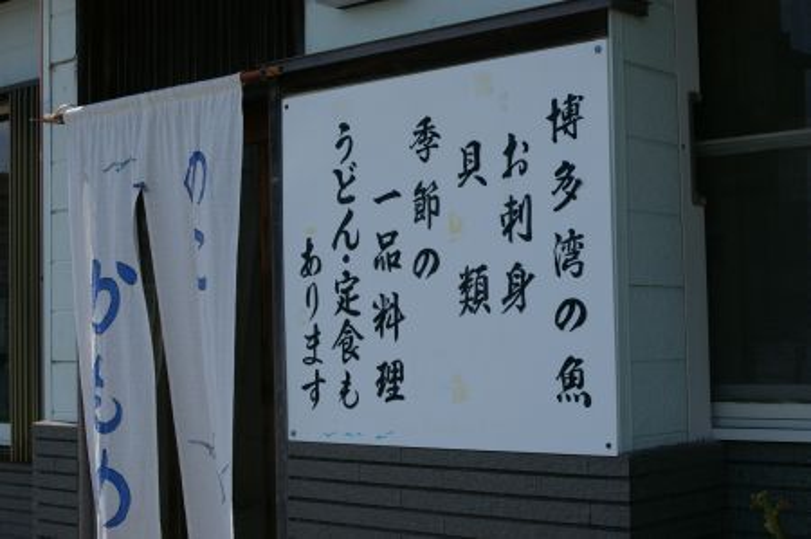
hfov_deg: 33.4
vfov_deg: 22.6
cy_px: 270
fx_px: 1350
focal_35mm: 60
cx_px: 406
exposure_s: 1/750
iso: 200
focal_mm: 40
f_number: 6.7
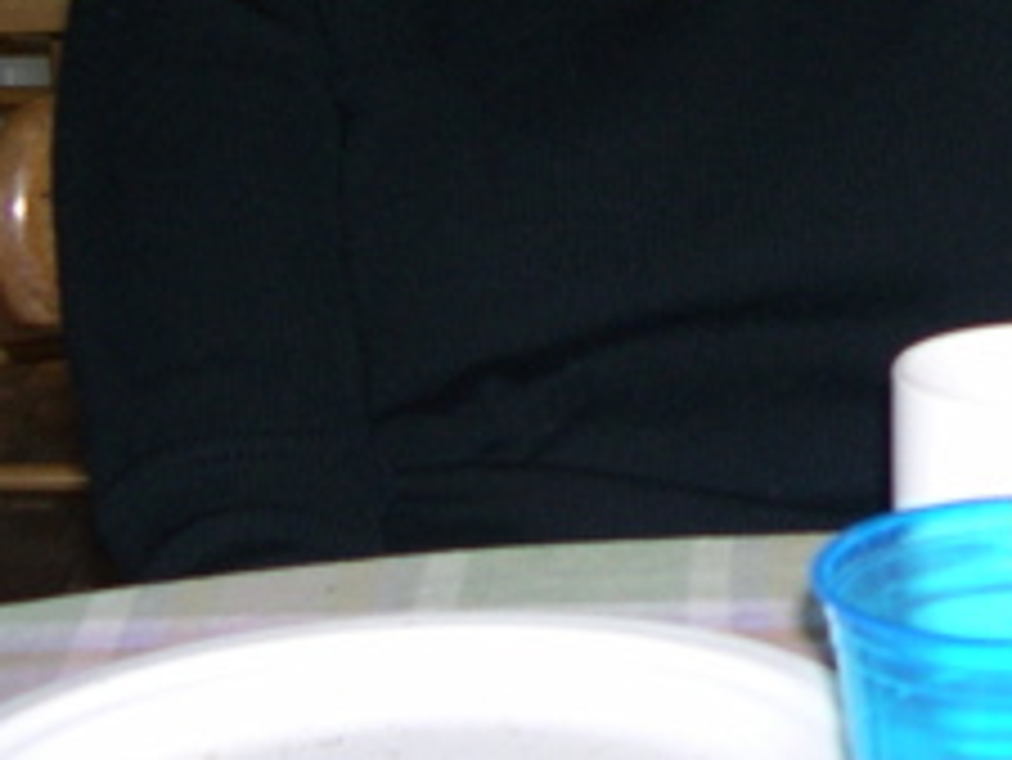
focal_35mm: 135
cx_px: 1417
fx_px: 3949
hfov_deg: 13.9
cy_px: -193
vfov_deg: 10.8
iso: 100
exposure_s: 1/60
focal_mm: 8
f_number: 2.8
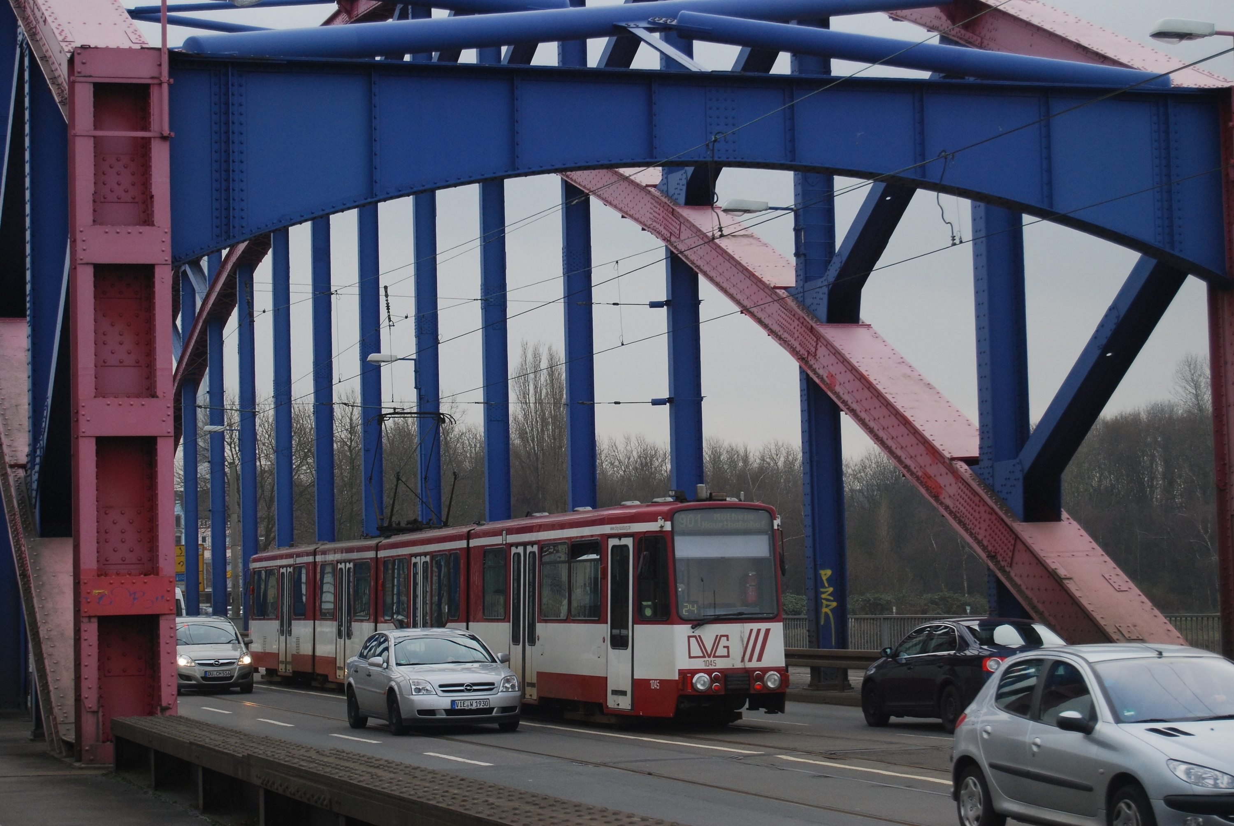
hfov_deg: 24.6
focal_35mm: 82
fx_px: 2832
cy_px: 413
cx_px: 617
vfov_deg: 16.6
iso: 500
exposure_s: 1/500
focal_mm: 55
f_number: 5.6
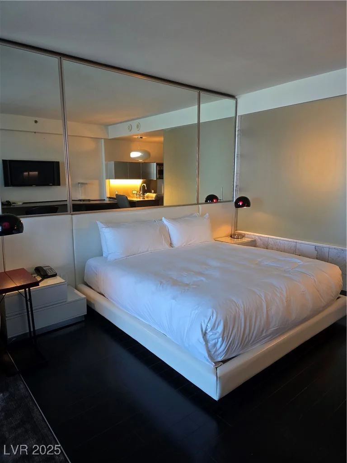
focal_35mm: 23
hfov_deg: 58.9
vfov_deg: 73.9
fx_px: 307
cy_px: 232
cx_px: 174
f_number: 1.7
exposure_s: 1/120
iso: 400
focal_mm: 6.3
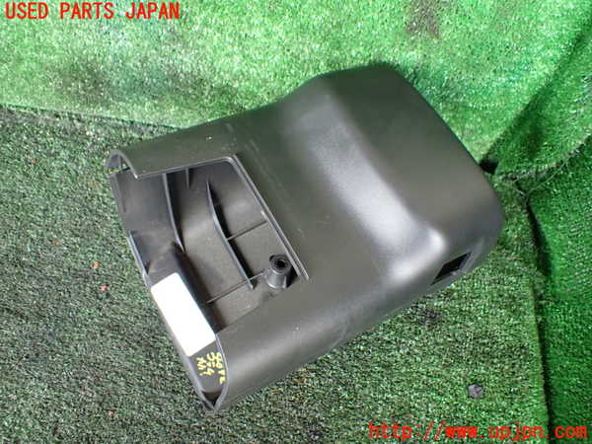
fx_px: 513
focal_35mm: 30
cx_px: 296
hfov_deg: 60.0
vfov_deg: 46.8
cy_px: 222
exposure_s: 1/40
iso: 800
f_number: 2.3
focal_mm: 5.4
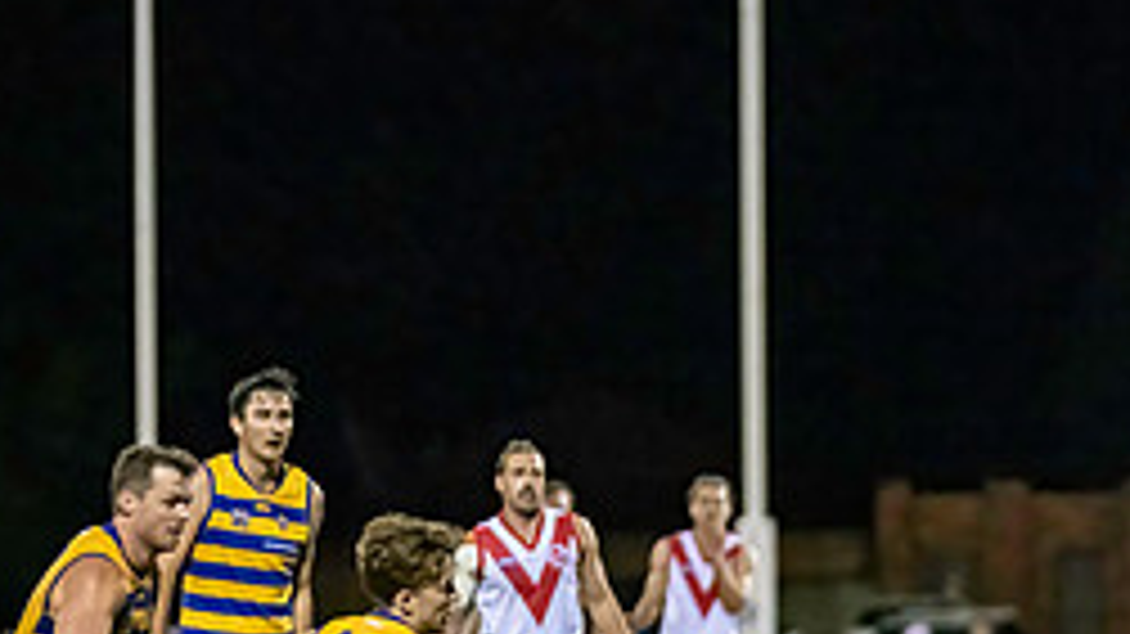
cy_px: 709
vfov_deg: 2.4
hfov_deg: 4.2
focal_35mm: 511
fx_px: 15306
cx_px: 989
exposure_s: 1/1250
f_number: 2.8
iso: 10000
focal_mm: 210
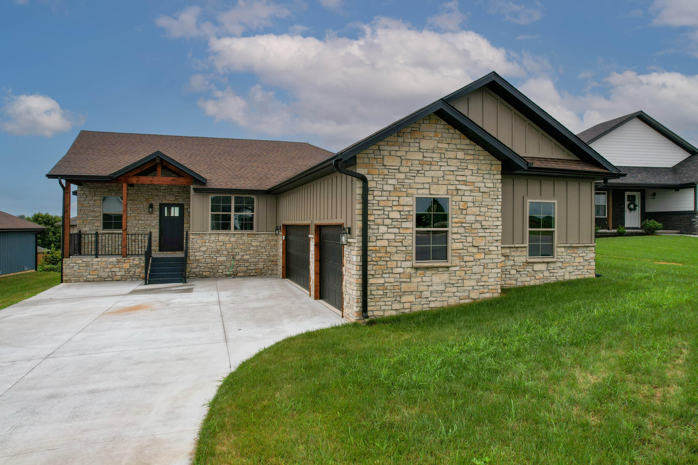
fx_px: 446
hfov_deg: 76.1
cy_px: 222
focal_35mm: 23
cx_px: 352
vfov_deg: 55.1
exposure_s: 1/4000
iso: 110
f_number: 2.8
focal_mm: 8.38
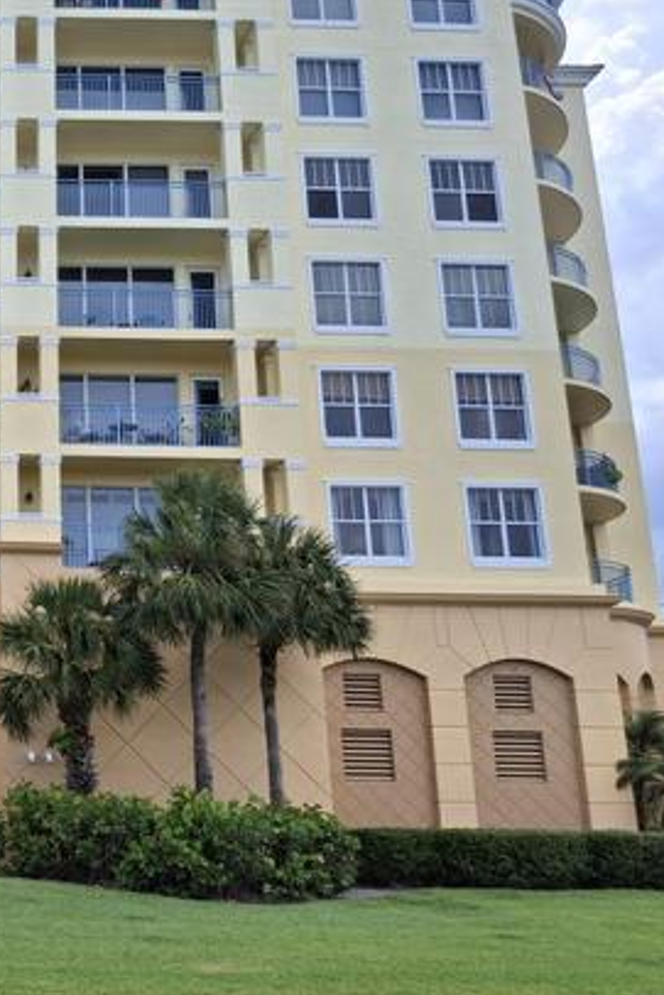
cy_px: 448
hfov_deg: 28.7
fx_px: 1133
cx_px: -113
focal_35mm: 41
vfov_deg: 47.3
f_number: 1.8
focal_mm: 4.69
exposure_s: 1/2299
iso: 32
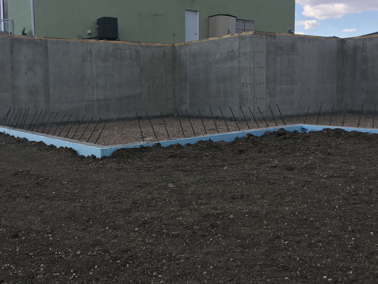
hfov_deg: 49.6
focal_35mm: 37
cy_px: 121
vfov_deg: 38.6
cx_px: 140
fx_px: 404
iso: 25
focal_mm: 4.15
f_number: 2.2
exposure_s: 1/894
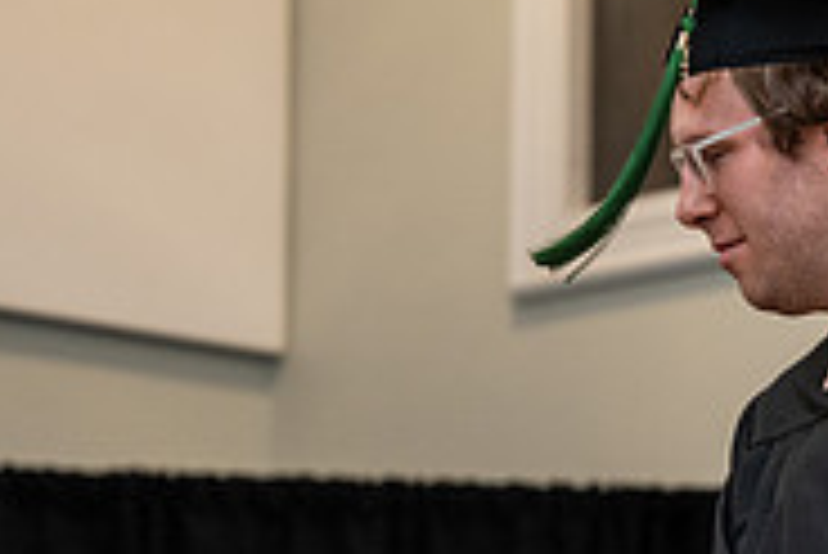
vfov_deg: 5.3
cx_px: 824
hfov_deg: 7.9
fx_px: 5962
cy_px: 475
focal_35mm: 259
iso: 1600
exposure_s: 1/200
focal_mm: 82
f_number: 3.5
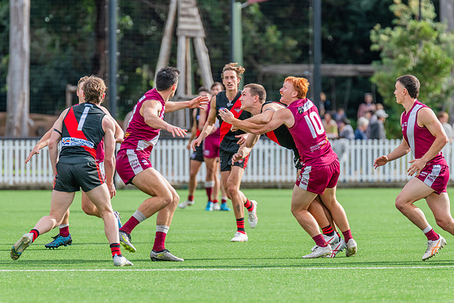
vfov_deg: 3.6
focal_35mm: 386
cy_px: 146
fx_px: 4867
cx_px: 218
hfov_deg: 5.3
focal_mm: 360
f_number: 6.3
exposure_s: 1/1250
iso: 800
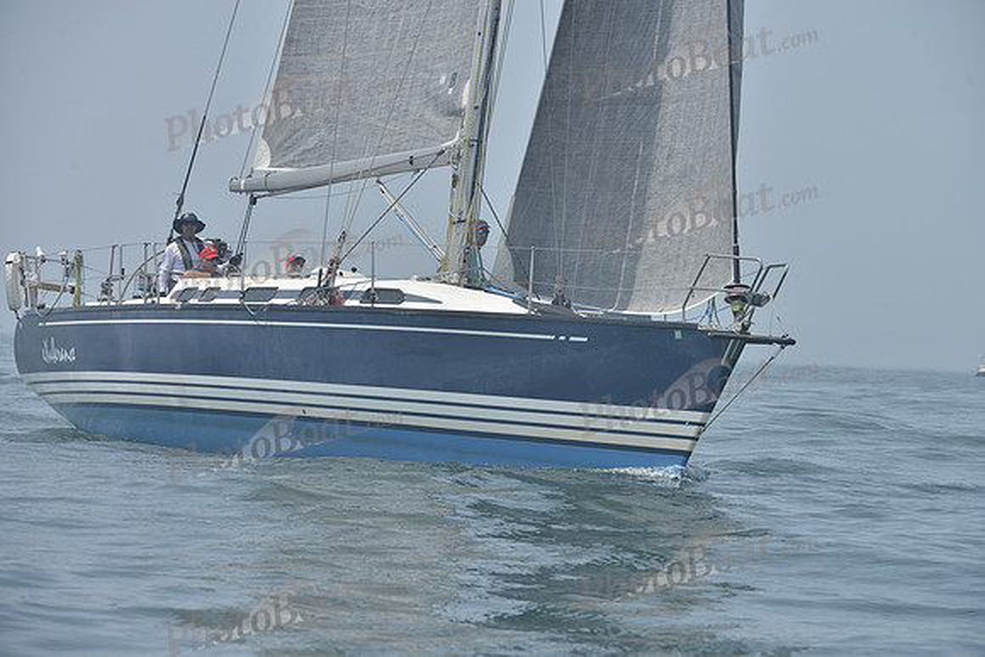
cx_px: 492
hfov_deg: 10.3
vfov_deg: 6.9
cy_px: 328
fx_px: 5473
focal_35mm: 200
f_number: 8
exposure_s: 1/1000
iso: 280
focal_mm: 200
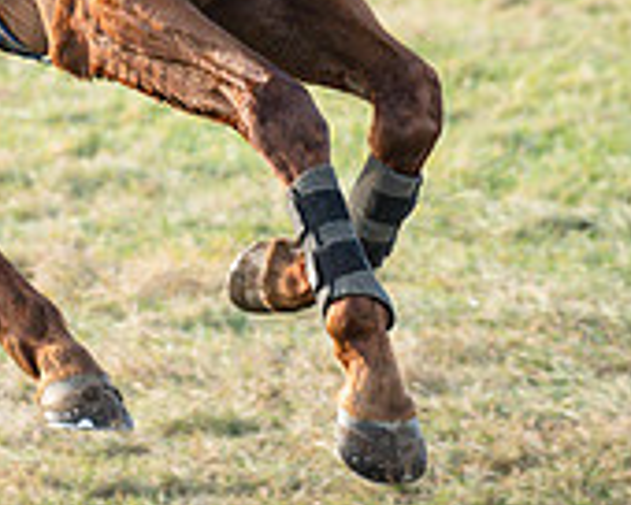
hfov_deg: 3.2
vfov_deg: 2.6
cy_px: -80
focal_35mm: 598
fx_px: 11168
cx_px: -75
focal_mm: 135
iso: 400
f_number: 5
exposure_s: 1/850
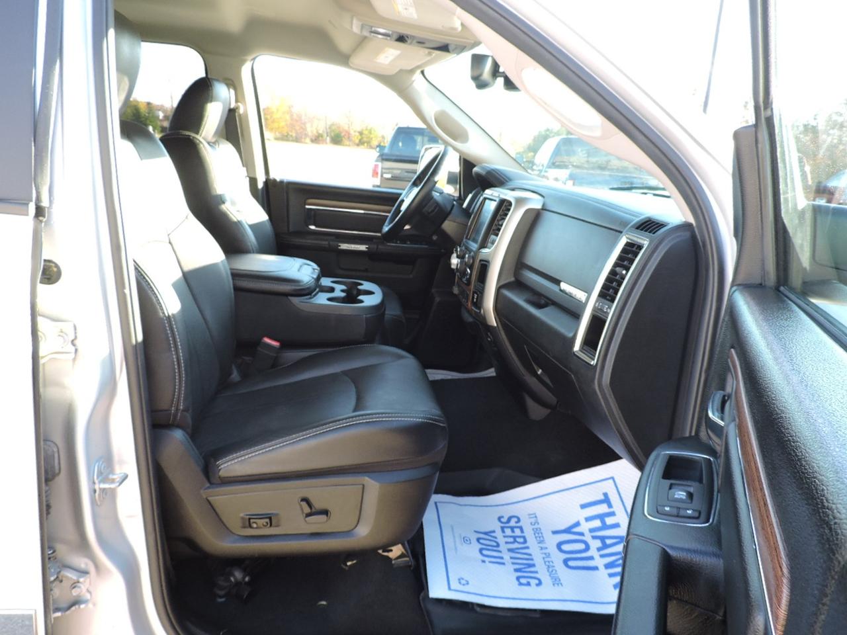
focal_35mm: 24
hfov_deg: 71.6
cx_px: 424
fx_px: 587
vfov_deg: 56.8
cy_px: 318
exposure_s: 1/40
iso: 100
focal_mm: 4.3
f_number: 3
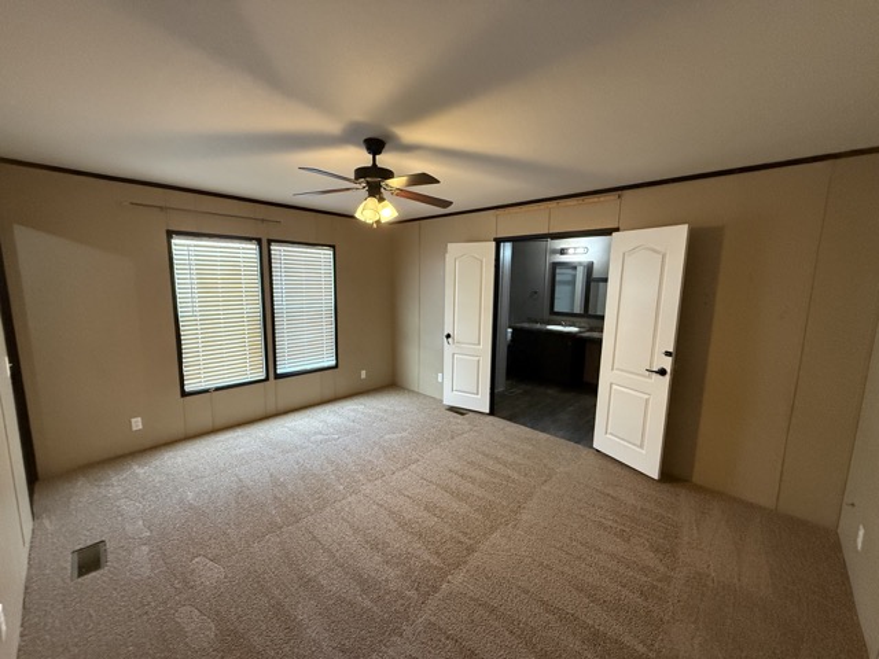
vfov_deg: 85.7
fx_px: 356
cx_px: 440
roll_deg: -1.3
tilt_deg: -7.4
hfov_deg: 102.1
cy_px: 330
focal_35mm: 14
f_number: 2.2
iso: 640
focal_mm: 2.22
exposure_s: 1/120
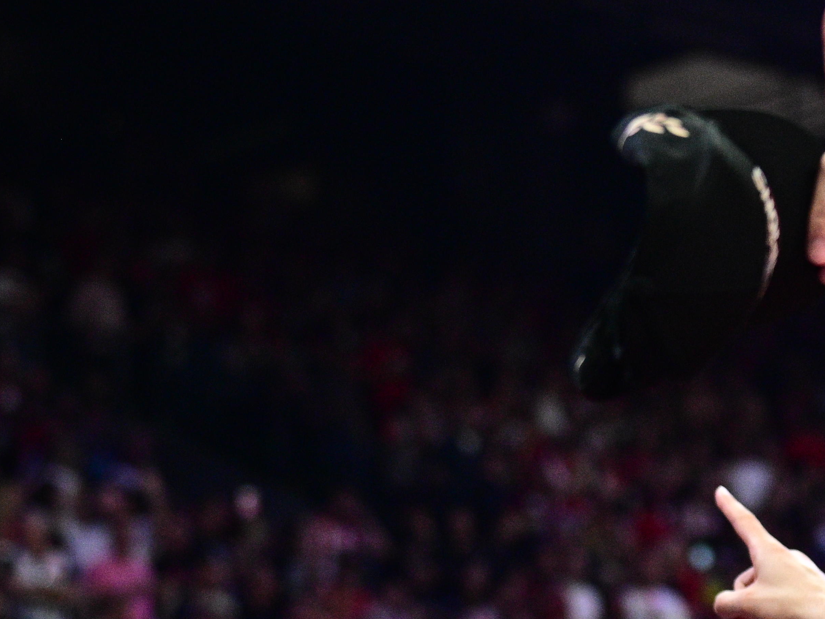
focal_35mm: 200
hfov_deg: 9.7
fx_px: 4767
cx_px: 1044
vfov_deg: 7.3
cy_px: 922
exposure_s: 1/640
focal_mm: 61
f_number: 2.8
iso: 2500
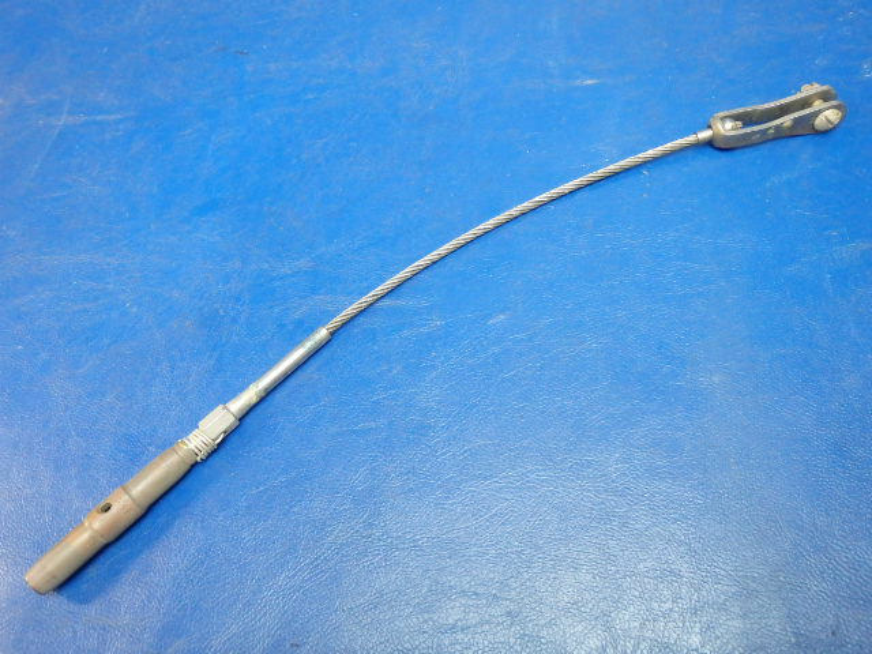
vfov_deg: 49.7
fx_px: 705
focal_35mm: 28
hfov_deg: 63.4
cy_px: 327
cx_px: 436
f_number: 3.9
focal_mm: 5
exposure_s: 1/30
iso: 800
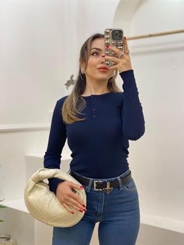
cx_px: 92
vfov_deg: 36.8
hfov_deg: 28.0
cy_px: 122
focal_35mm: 52
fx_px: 368
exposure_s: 1/100
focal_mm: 6
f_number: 2
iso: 100
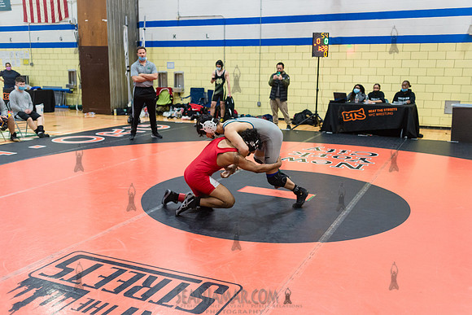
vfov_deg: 37.7
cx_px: 236
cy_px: 158
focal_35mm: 35
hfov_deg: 54.3
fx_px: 461
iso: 4000
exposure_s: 1/400
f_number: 3.5
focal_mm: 35
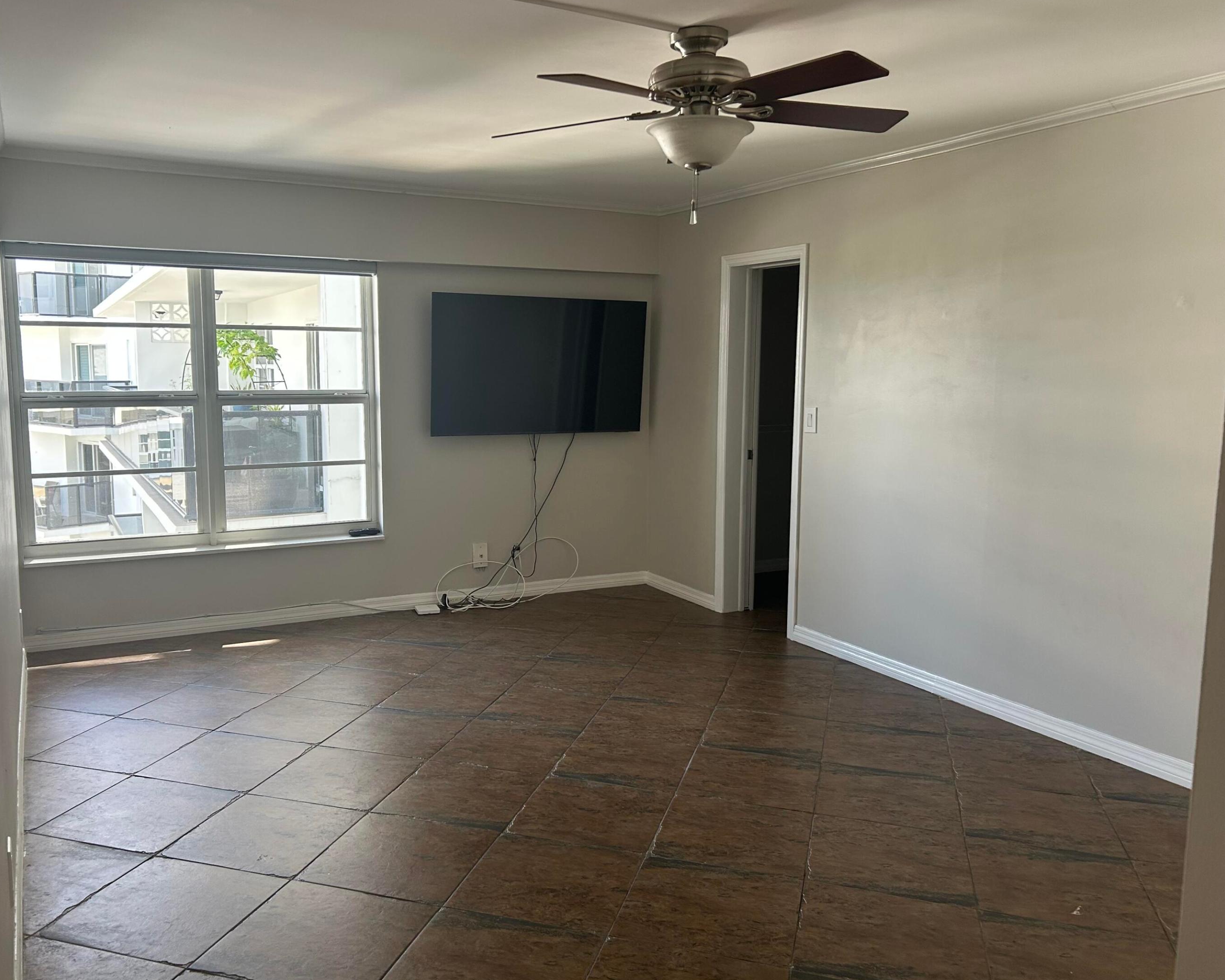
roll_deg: -0.3
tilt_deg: -7.4
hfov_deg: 62.1
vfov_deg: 51.5
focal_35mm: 28
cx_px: 550
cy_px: 494
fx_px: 1015
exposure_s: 1/120
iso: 125
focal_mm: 5.7
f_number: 1.5
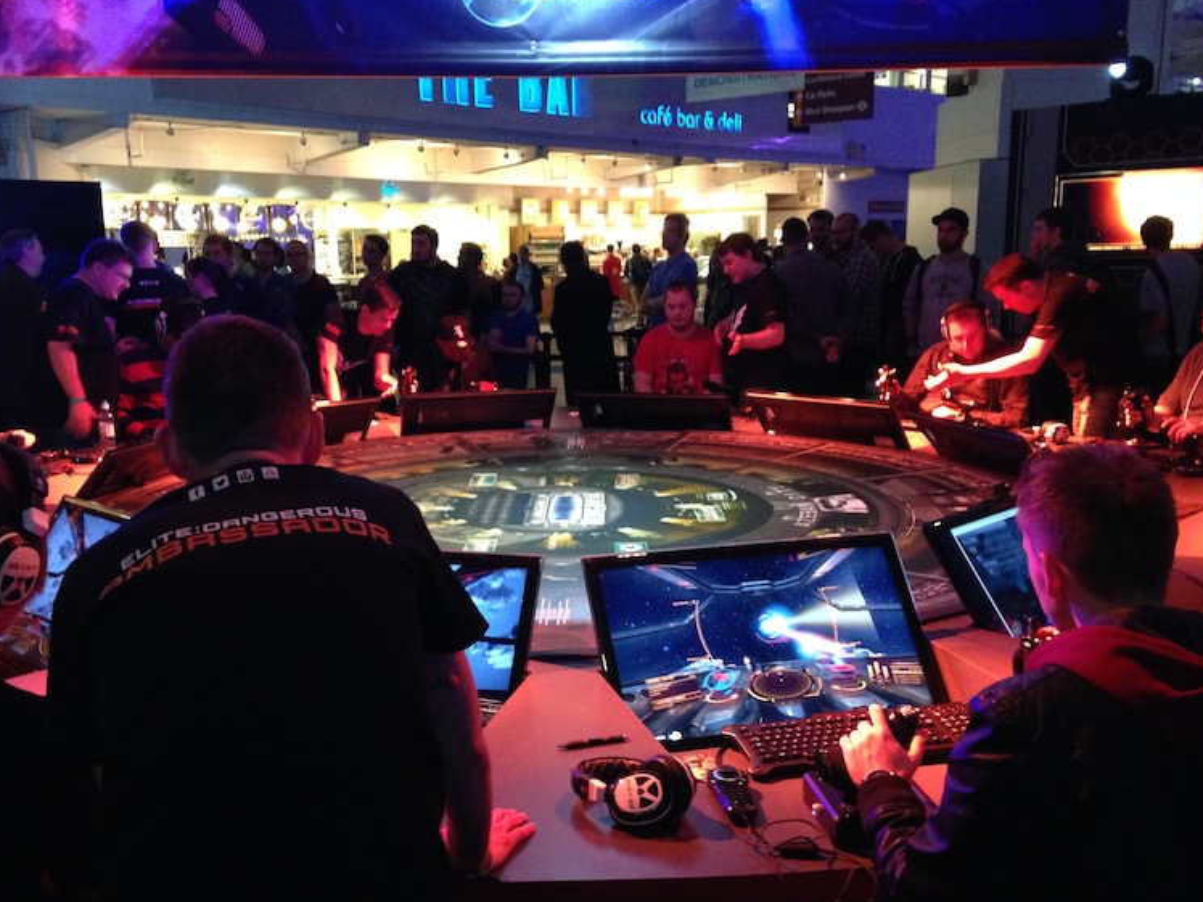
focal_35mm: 36
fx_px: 1251
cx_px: 568
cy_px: 474
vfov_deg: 39.6
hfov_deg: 51.3
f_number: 2.4
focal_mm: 4.12
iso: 400
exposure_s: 1/20
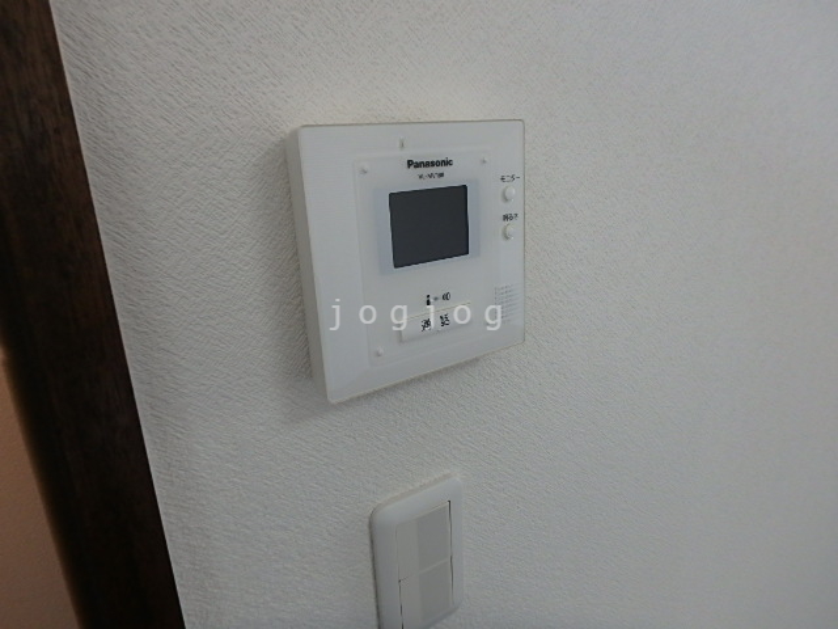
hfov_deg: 79.0
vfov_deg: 63.4
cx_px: 419
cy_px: 314
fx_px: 508
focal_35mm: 21
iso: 320
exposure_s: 1/50
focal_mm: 3.7
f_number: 3.5
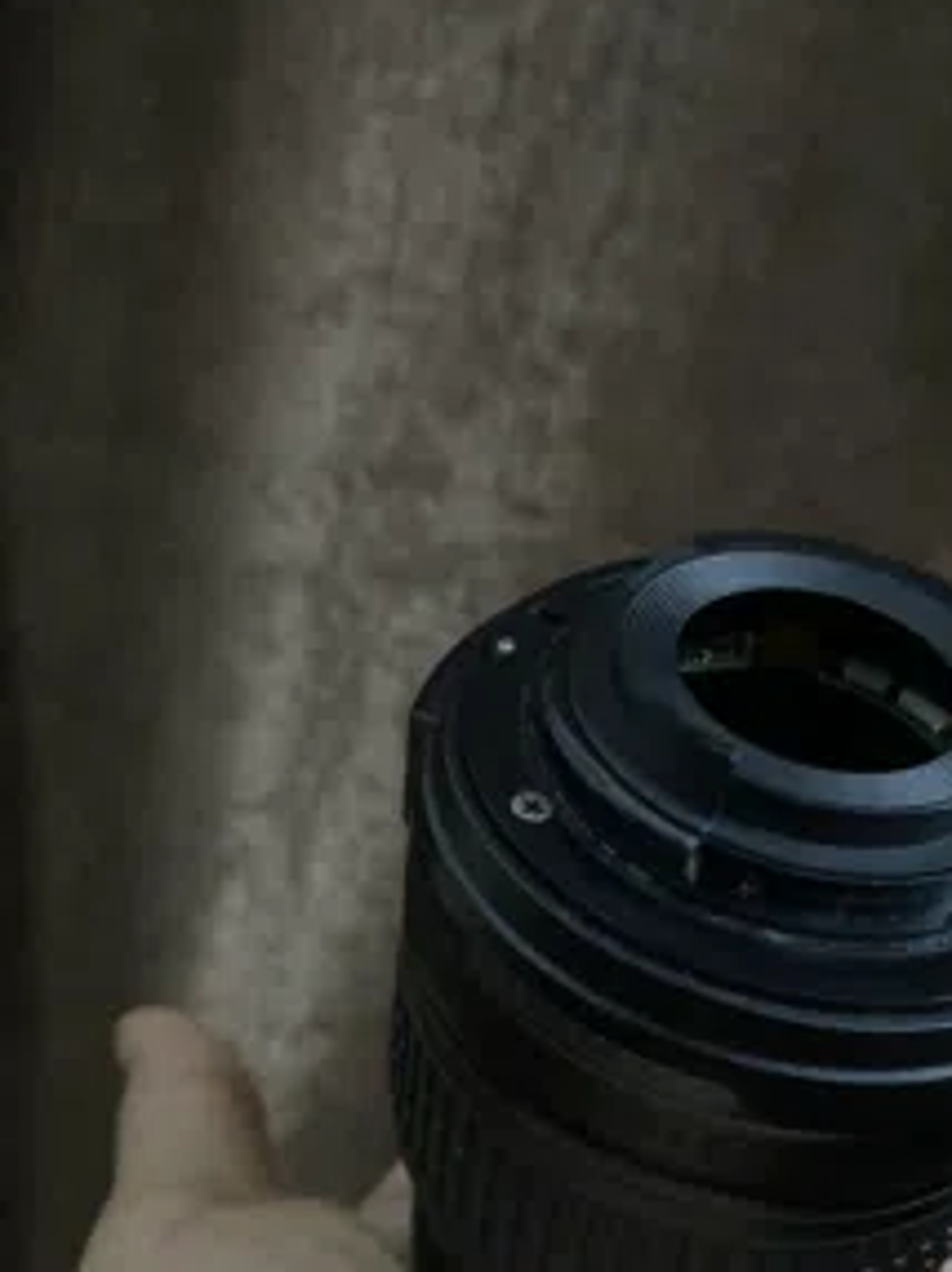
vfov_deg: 51.5
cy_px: 863
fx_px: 1285
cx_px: 614
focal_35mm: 35
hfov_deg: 40.3
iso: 1000
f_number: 1.8
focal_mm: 4.25
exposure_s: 1/17
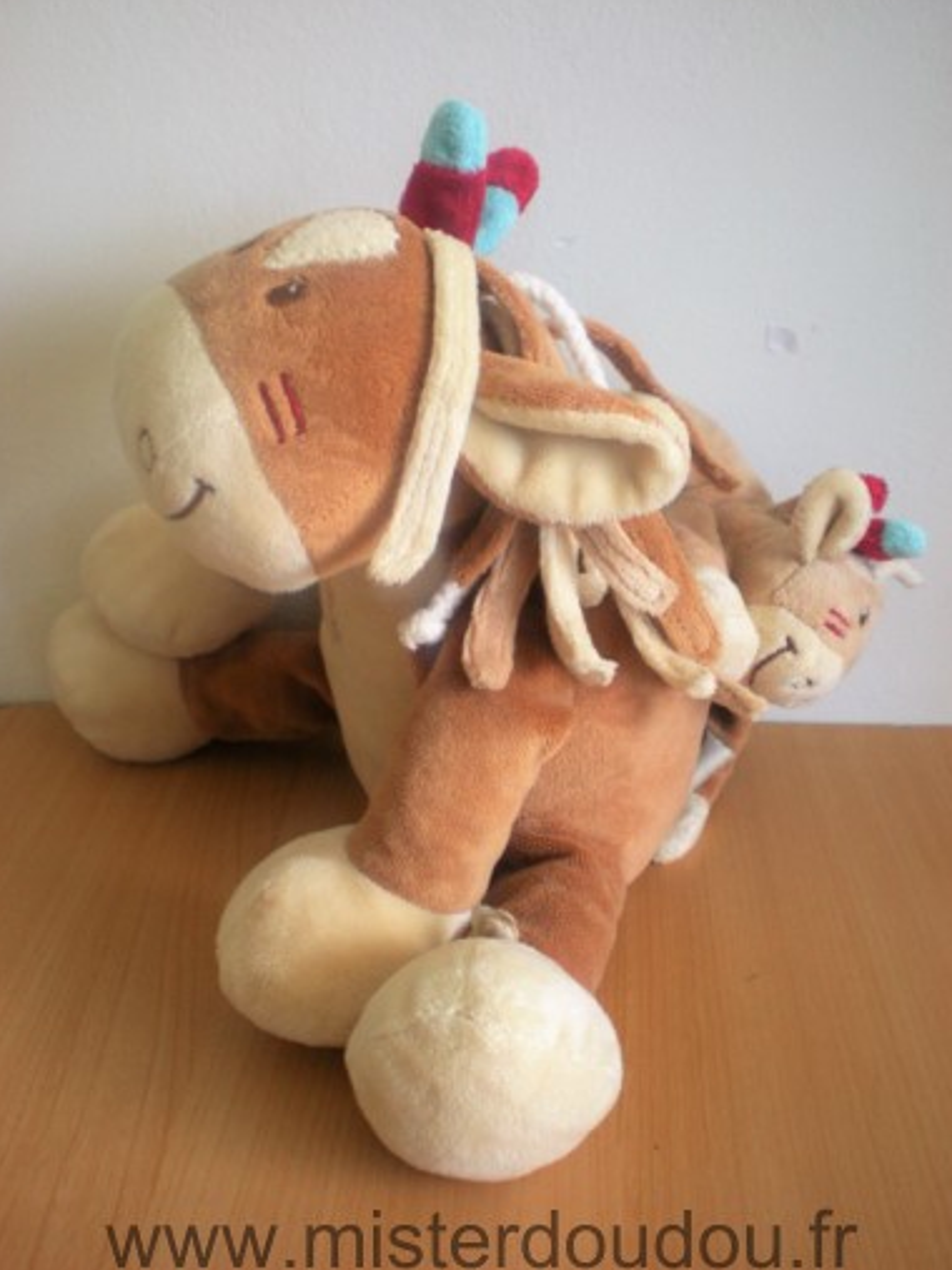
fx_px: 1431
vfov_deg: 47.9
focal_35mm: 39
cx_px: 479
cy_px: 639
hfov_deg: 36.8
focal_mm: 6.3
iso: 165
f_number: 3.1
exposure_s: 1/60.7
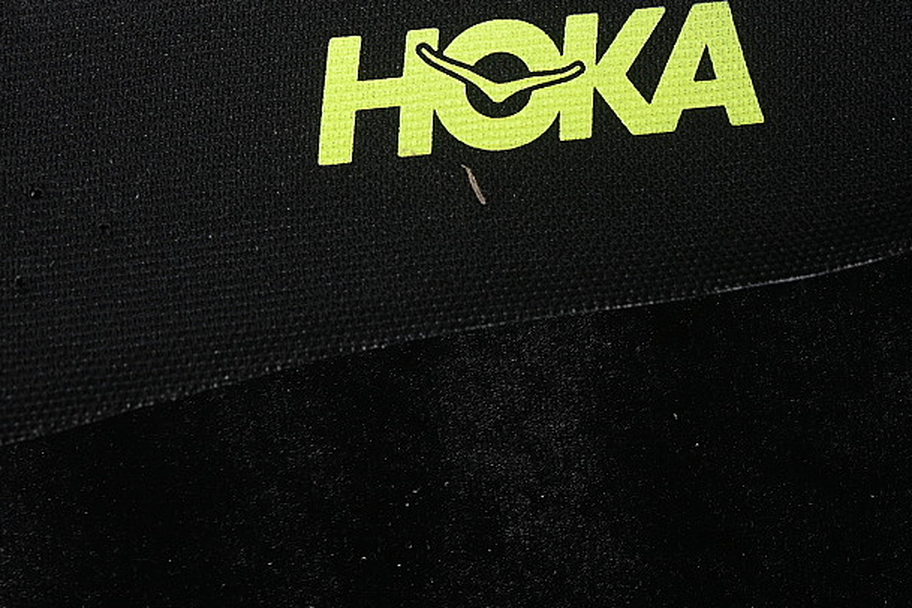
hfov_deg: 15.3
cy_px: 94
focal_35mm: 133
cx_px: 135
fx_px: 3369
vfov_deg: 10.3
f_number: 6.3
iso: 160
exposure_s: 1/60
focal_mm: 50
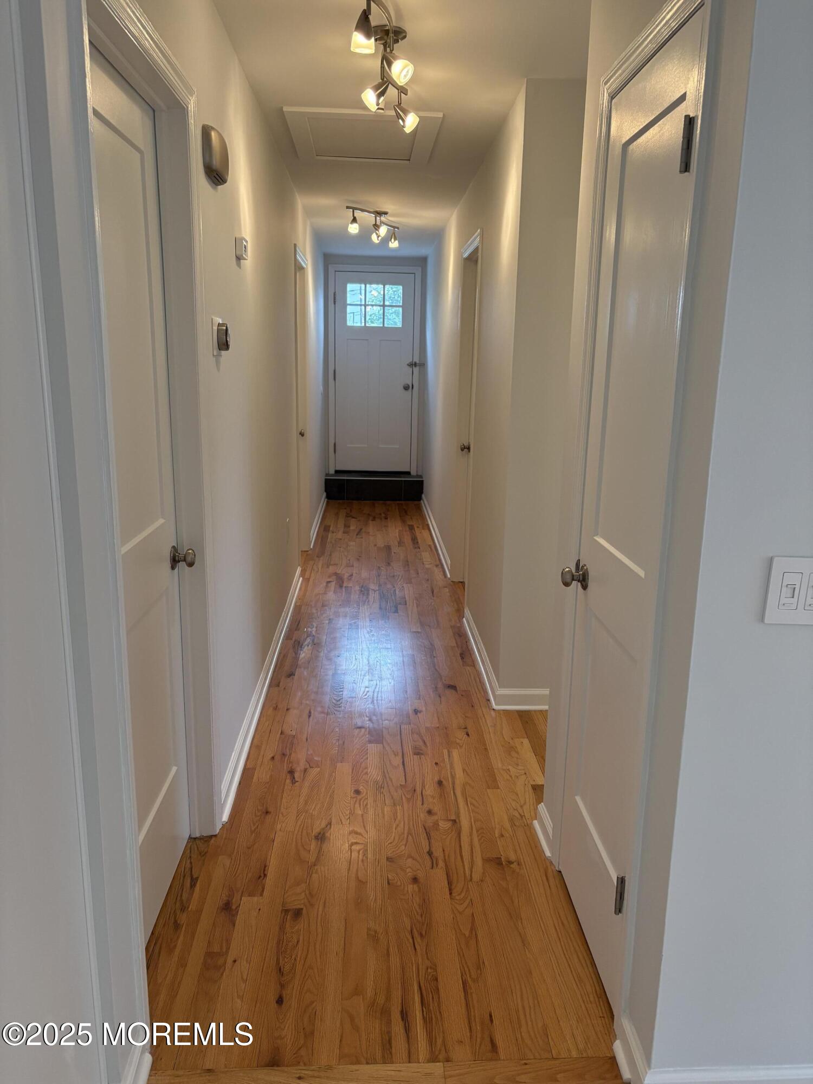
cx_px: 406
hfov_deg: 53.1
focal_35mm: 26
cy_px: 542
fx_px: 814
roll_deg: -1.3
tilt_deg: -12.5
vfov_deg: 67.3
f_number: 1.6
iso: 160
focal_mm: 5.96
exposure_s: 1/120
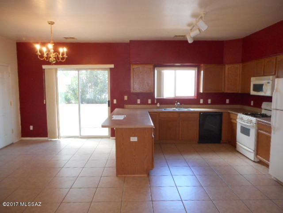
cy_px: 106
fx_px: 204
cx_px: 142
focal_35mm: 25
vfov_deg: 54.9
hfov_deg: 69.4
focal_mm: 4.5
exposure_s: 1/30
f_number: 3.7
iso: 400
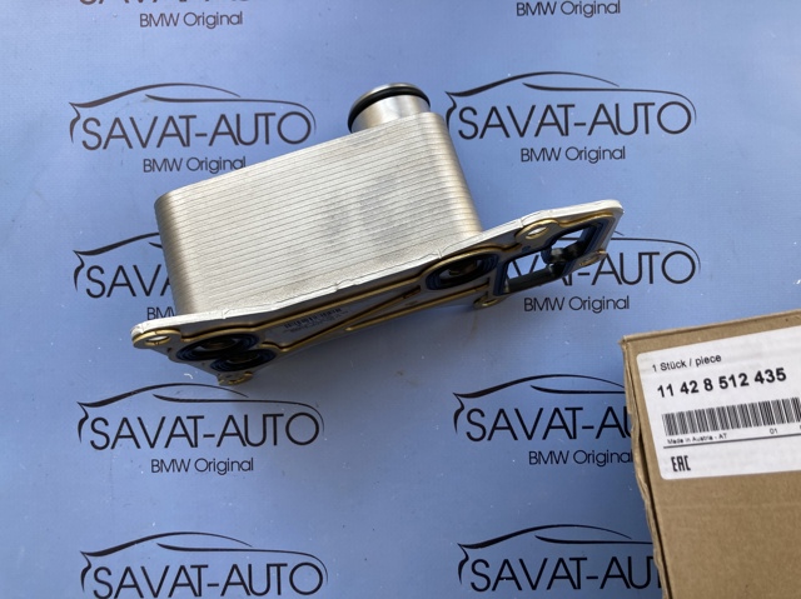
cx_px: 400
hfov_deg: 63.5
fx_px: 647
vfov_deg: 49.7
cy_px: 300
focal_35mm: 28
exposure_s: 1/245
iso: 20
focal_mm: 3.99
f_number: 1.8
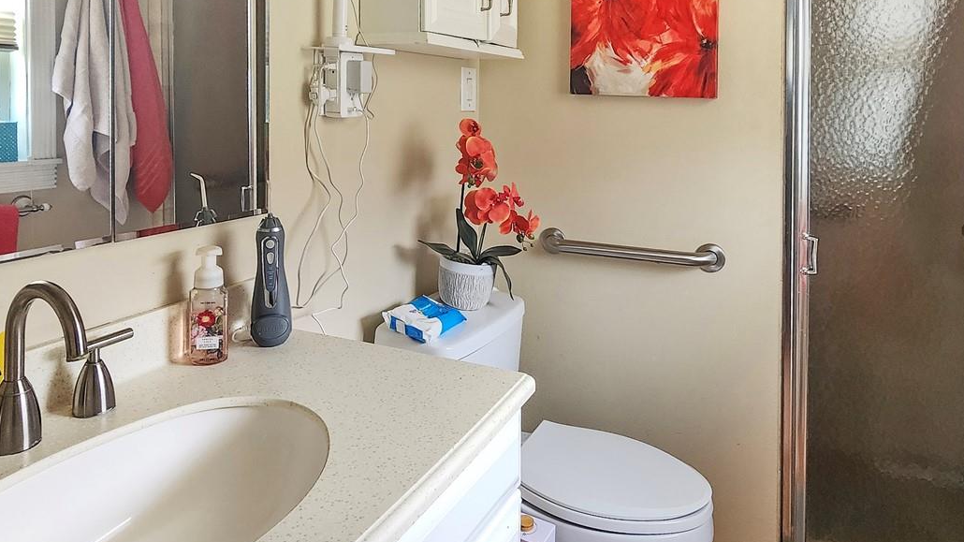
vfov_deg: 51.5
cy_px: 264
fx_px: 562
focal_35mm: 22
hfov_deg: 80.9
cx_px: 536
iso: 100
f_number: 2.2
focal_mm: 2.2
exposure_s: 1/60
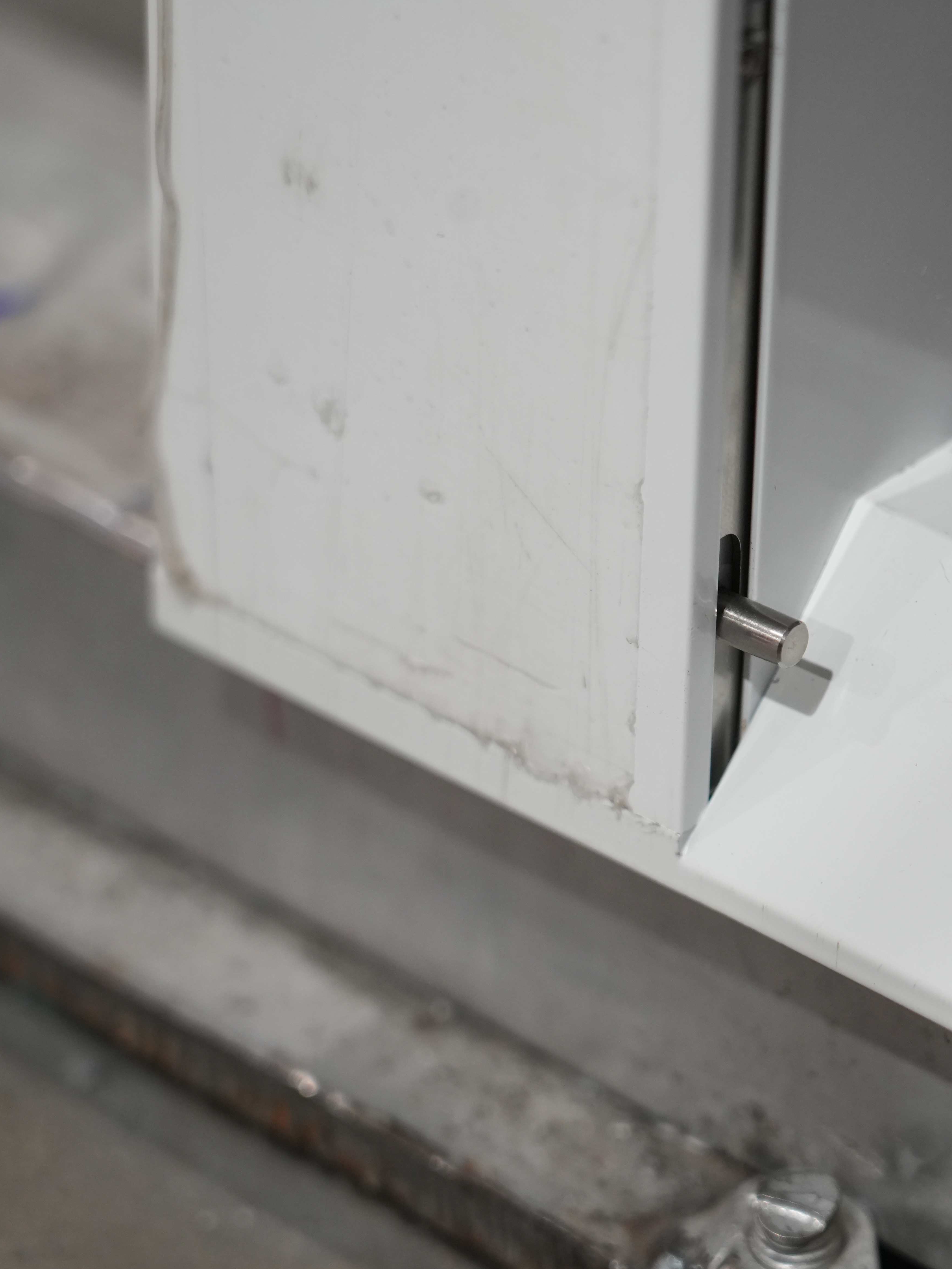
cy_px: 636
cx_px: 861
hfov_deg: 9.7
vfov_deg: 13.0
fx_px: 5574
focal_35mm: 152
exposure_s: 1/100
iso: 1600
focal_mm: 105
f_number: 4
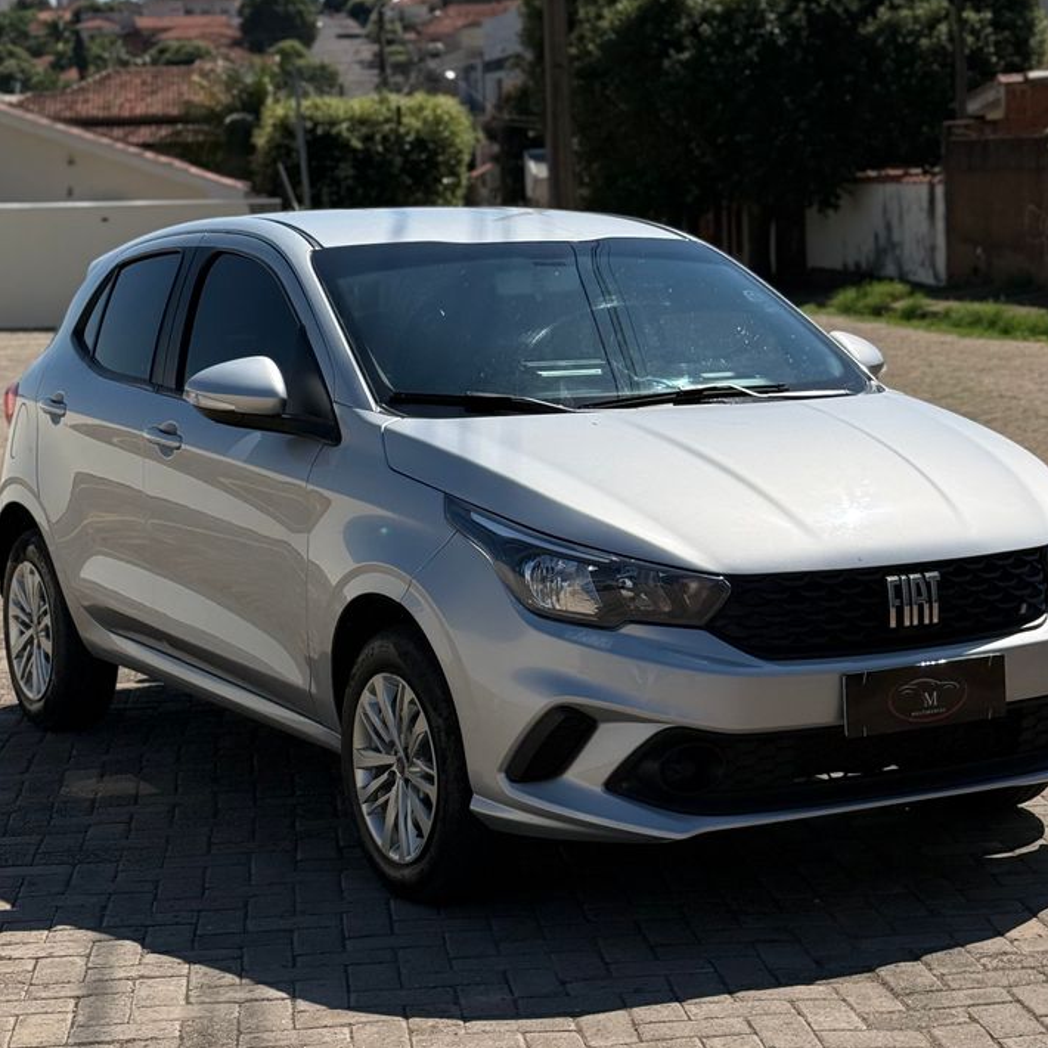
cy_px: 524
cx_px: 582
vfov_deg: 30.0
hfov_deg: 30.0
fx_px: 1952
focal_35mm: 57
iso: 64
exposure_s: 1/11364
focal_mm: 6.76
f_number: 1.78
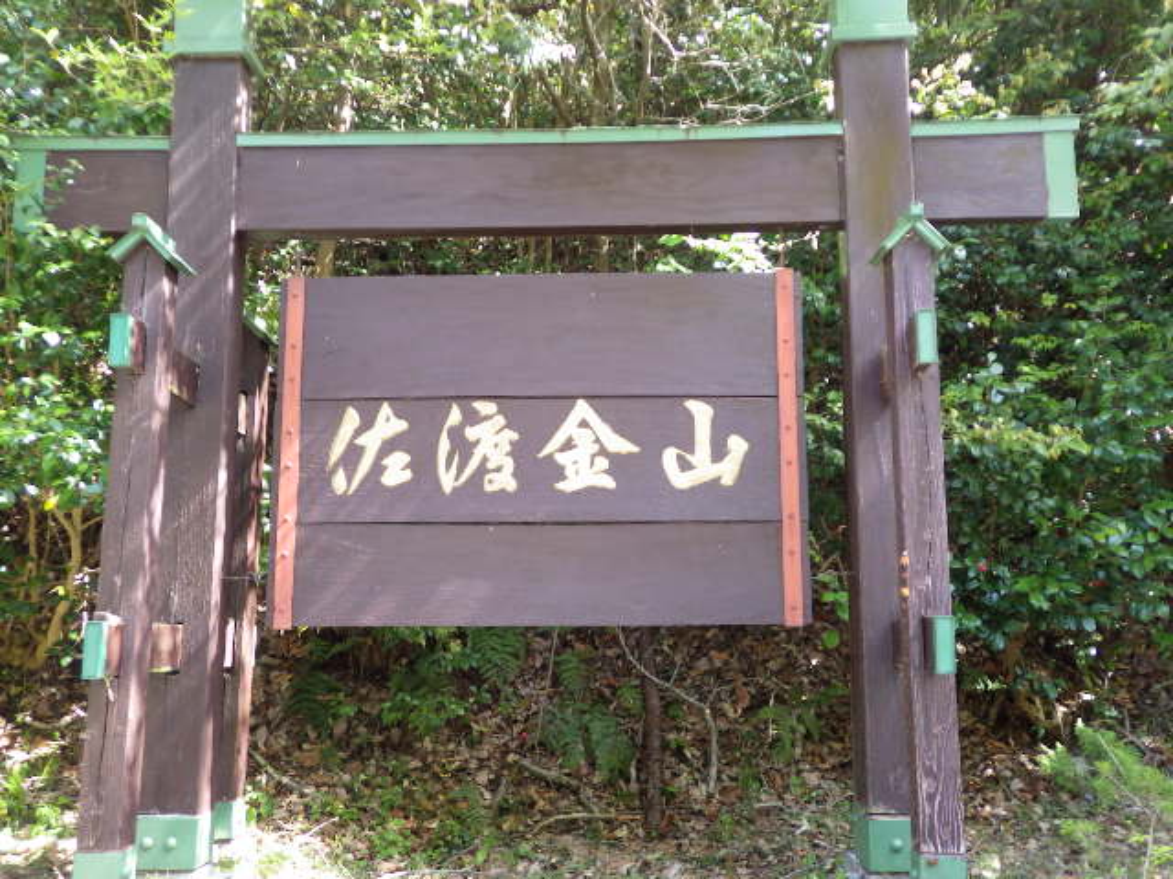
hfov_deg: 55.4
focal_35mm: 33
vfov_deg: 42.9
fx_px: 1118
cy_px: 440
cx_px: 586
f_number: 2.4
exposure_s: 1/60
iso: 125
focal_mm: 5.9
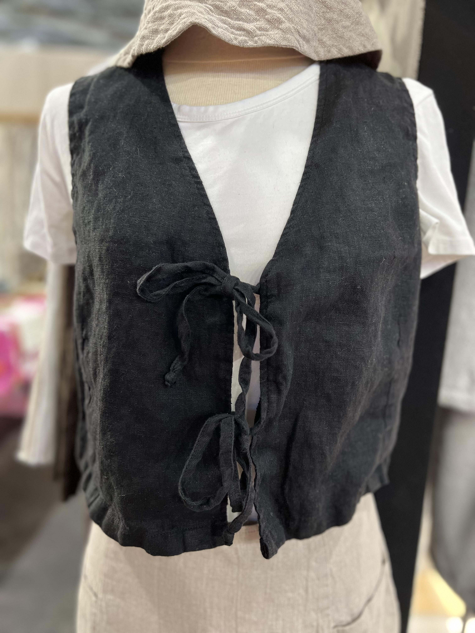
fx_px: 476
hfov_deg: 53.1
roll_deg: -2.8
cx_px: 238
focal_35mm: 26
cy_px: 316
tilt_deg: -11.9
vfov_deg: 67.3
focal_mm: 5.7
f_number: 1.5
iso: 200
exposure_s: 1/50
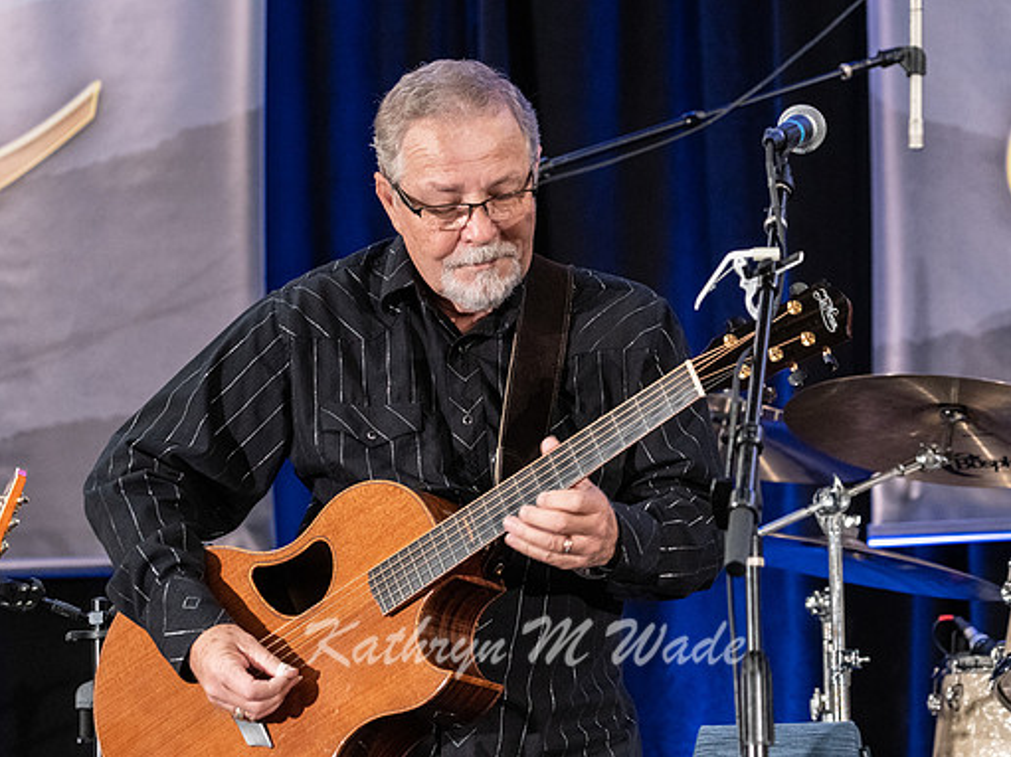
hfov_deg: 11.9
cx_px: 524
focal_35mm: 166
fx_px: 4847
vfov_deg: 8.9
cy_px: 380
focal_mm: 152
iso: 6400
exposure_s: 1/160
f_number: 6.3
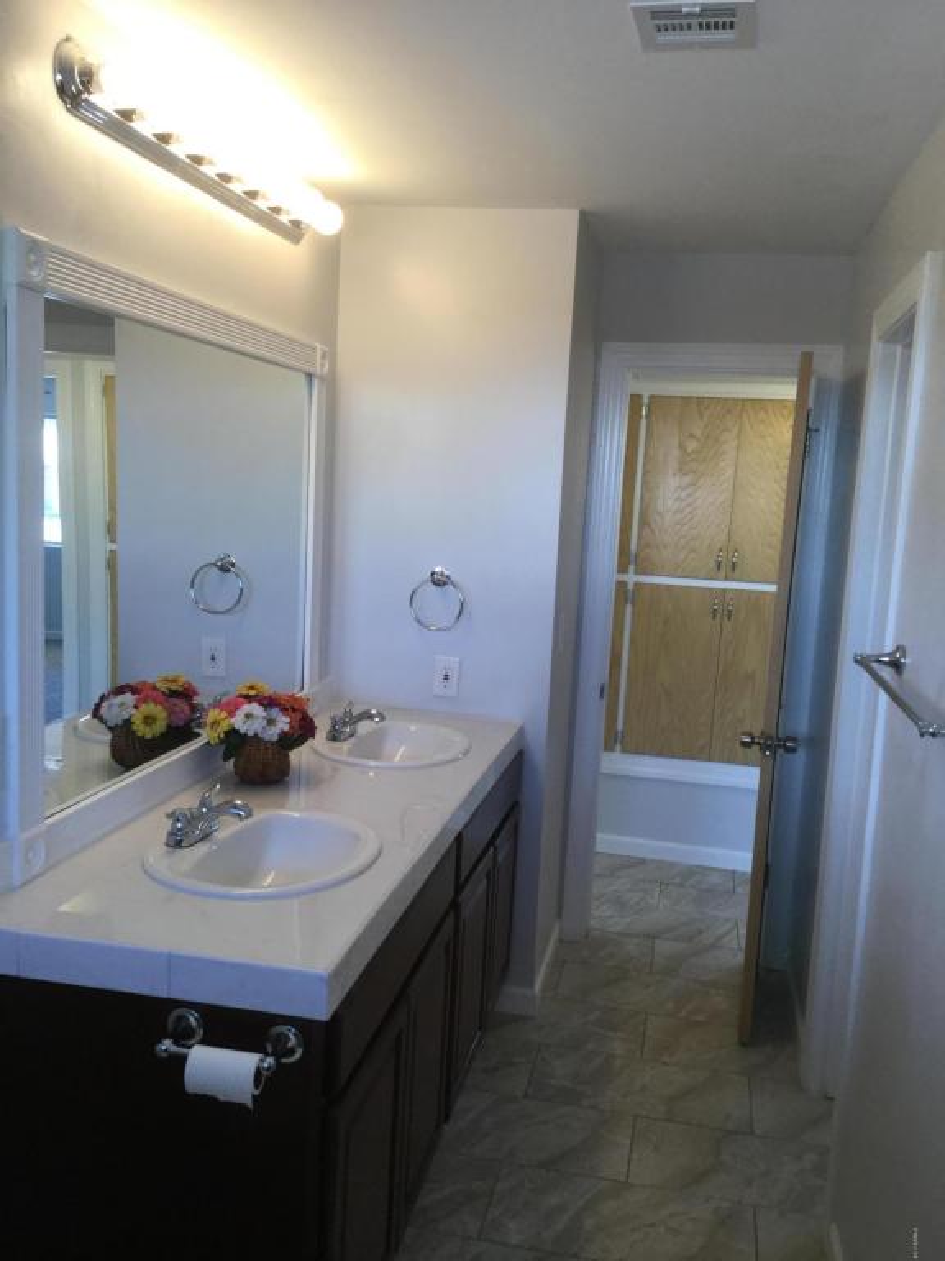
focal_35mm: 31
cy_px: 630
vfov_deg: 58.4
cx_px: 472
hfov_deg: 45.4
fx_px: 1128
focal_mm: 3.3
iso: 32
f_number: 2.4
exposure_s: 1/30
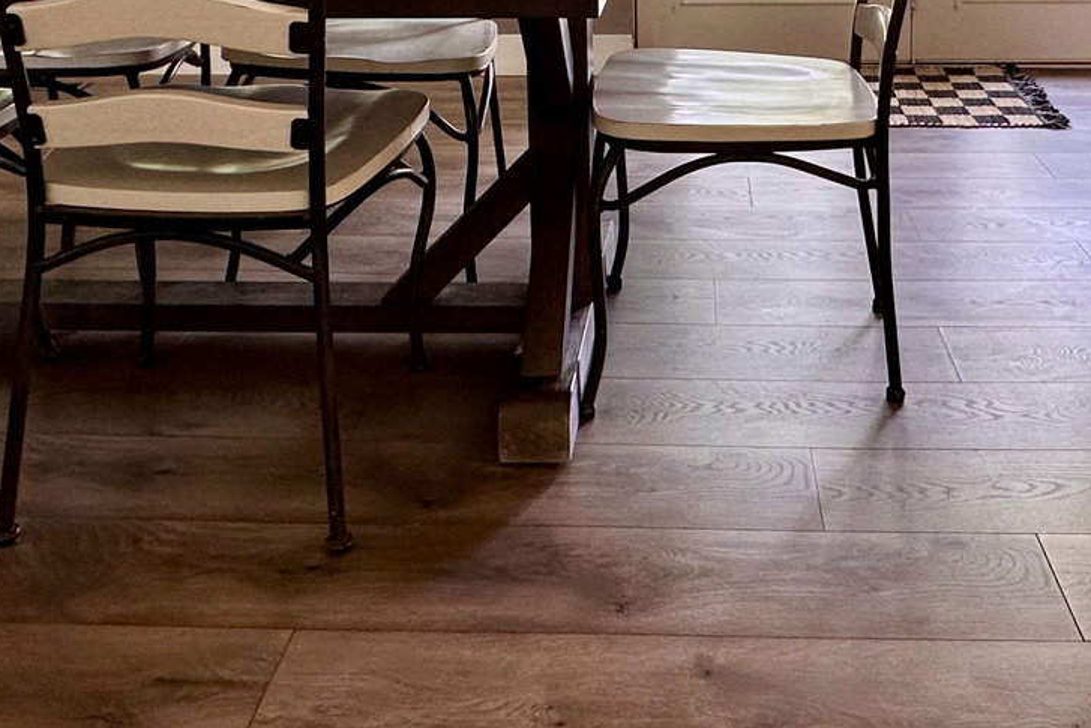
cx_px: 663
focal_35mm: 41
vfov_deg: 29.2
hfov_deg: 47.1
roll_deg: +0.0
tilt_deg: -6.6
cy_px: -87
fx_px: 1243
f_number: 2.2
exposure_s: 1/120
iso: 125
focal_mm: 2.22
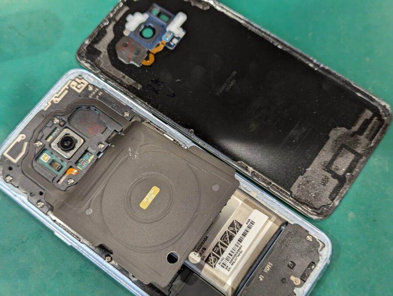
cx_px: 196
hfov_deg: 39.6
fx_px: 546
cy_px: 148
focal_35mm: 48
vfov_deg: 30.3
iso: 176
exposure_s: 1/50
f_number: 1.85
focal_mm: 6.81
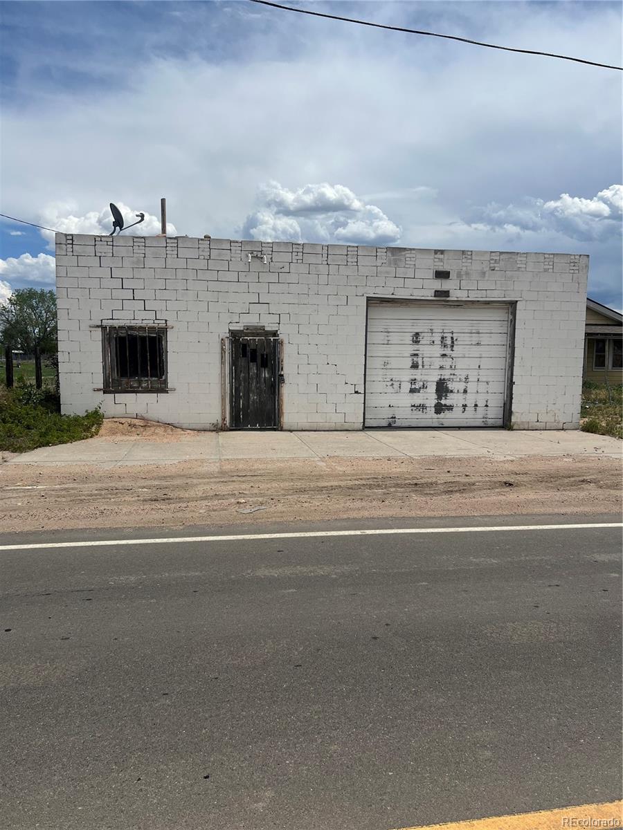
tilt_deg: -4.8
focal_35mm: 26
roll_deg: -0.5
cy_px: 415
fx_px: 624
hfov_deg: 53.1
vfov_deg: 67.3
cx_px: 312
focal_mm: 5.7
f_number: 1.5
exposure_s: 1/10309
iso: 50
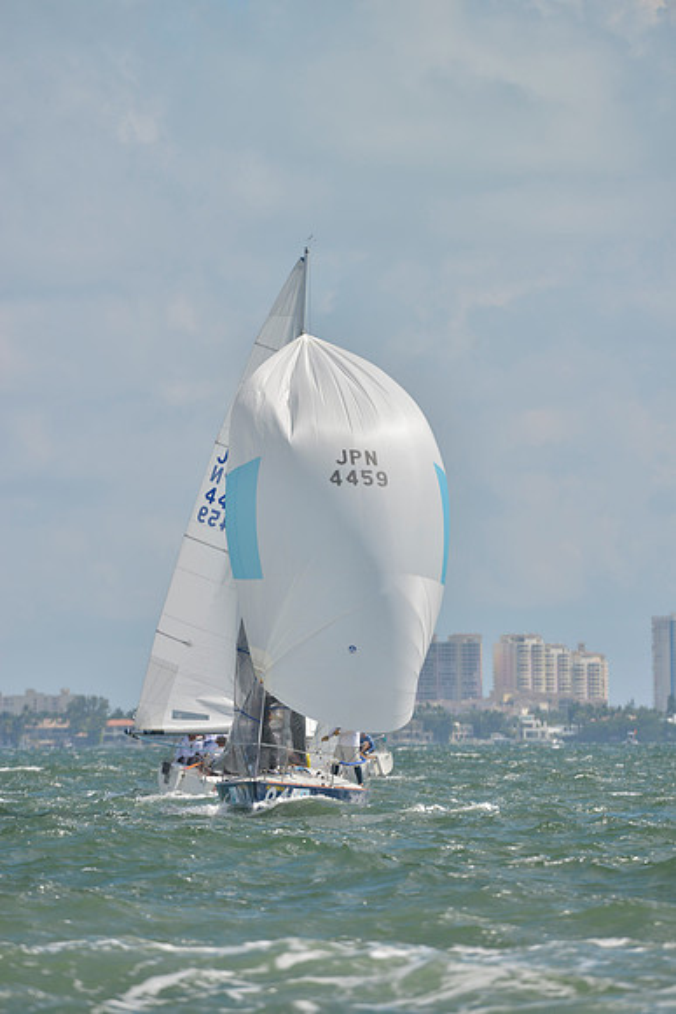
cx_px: 338
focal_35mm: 400
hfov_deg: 3.4
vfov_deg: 5.2
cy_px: 507
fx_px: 11259
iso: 200
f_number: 8
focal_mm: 400
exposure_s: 1/1000
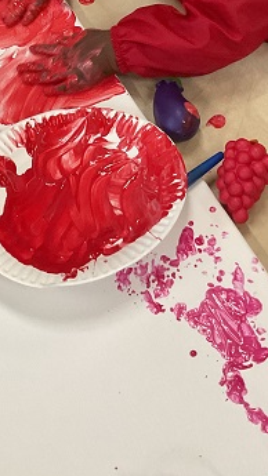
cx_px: 99
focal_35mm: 61
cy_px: 23
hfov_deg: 19.7
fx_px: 771
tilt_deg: -45.3
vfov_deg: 32.2
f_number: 1.8
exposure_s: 1/60
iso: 160
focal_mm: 3
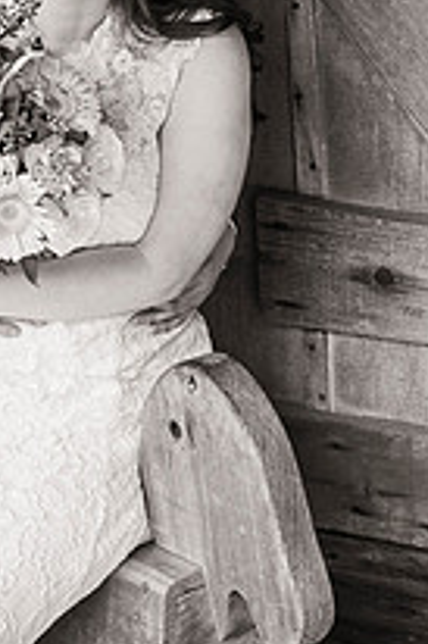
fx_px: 1947
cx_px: 52
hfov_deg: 12.5
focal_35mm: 109
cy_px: 138
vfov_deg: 18.6
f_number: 4.5
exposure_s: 1/640
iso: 640
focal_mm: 50
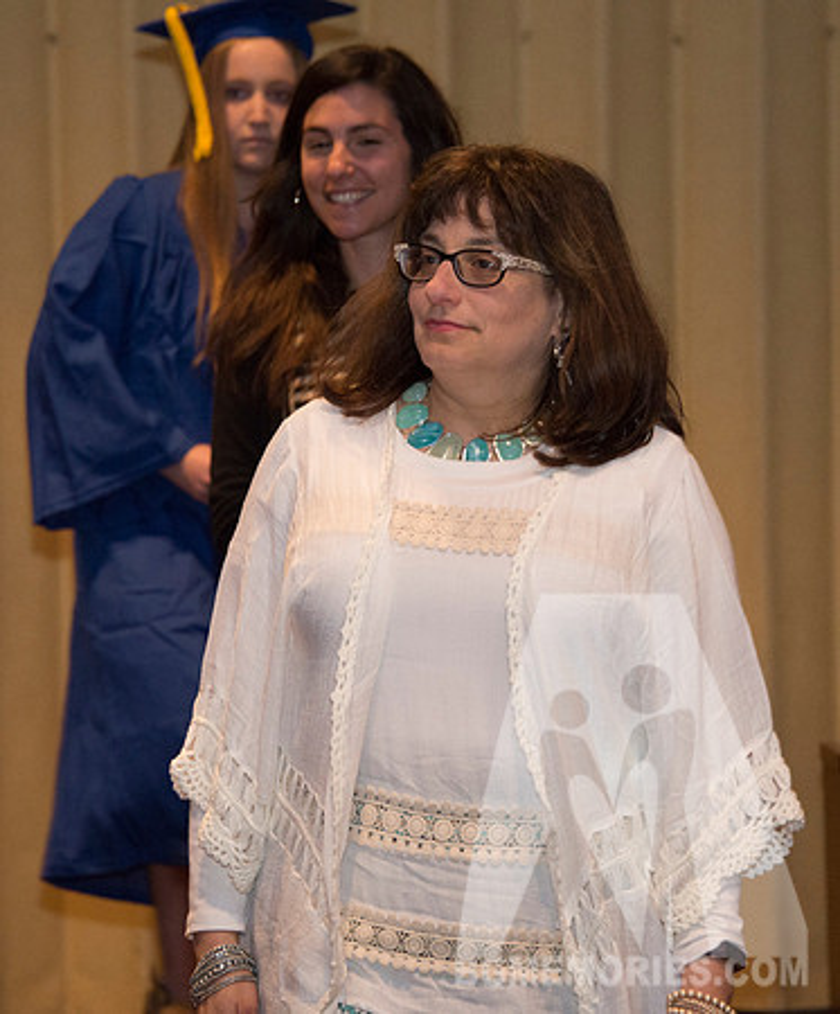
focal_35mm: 220
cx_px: 403
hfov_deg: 7.2
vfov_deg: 8.6
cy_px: 537
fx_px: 6701
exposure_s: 1/80
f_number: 5.6
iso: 2000
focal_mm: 150
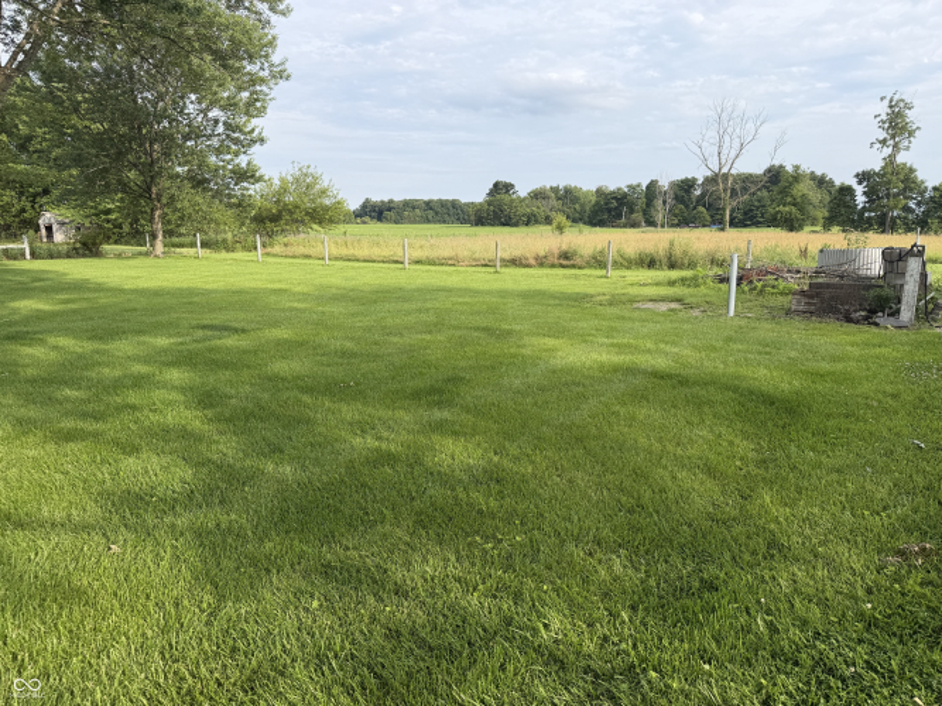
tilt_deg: -10.2
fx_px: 653
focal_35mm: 24
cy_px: 353
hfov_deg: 71.6
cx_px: 471
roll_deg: -2.4
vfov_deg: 56.8
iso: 80
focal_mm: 6.76
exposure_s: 1/1855
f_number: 1.78
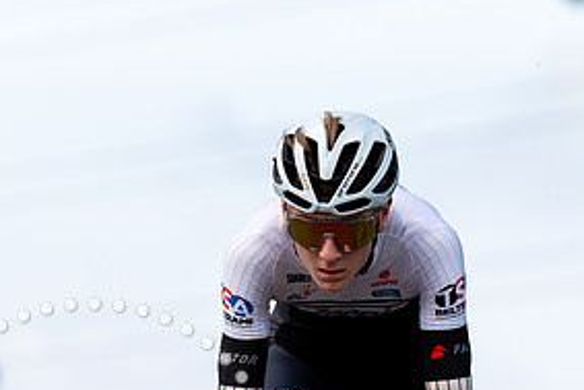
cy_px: 256
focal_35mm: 477
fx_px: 7742
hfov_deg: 4.3
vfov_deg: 2.9
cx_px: 363
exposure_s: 1/800
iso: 100
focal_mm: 175
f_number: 3.5
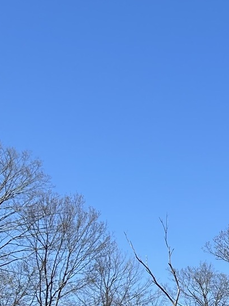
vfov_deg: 17.3
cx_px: 442
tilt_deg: +6.5
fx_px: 979
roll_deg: -0.1
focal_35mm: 111
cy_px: 317
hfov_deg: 12.0
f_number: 1.5
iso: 50
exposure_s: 1/3571
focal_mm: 5.7
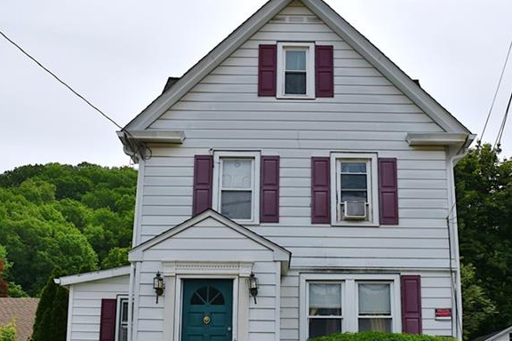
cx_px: 279
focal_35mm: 48
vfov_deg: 28.0
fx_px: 683
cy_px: 216
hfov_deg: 41.1
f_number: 8
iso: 100
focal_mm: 18
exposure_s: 1/500
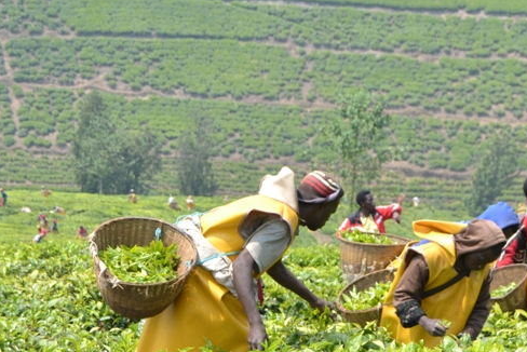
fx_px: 1889
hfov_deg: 15.8
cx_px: 433
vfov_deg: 10.6
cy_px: 342
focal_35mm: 129
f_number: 5.6
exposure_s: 1/1250
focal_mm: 42
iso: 800
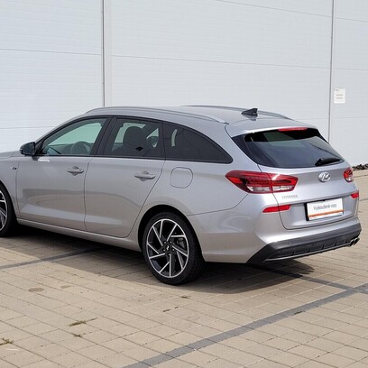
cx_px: 169
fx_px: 373
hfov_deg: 52.5
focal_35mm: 31
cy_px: 184
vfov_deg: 52.5
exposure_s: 1/2782
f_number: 1.8
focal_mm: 5.4
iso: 40
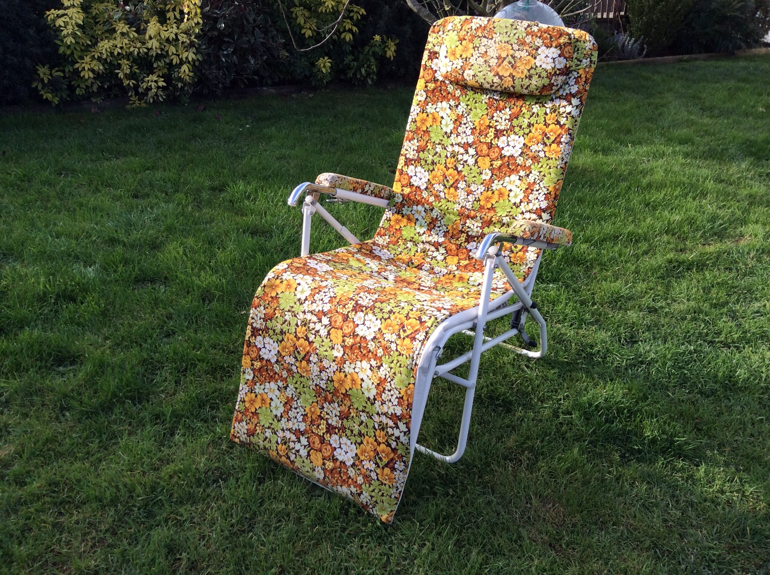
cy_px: 288
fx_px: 711
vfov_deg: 44.1
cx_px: 385
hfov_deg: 56.9
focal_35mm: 32
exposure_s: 1/476
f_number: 2.4
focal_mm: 3.3
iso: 32
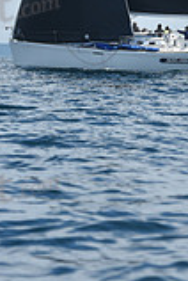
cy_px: -89
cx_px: 152
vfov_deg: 5.6
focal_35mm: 366
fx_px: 2854
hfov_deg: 3.8
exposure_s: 1/800
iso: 250
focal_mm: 100
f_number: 8
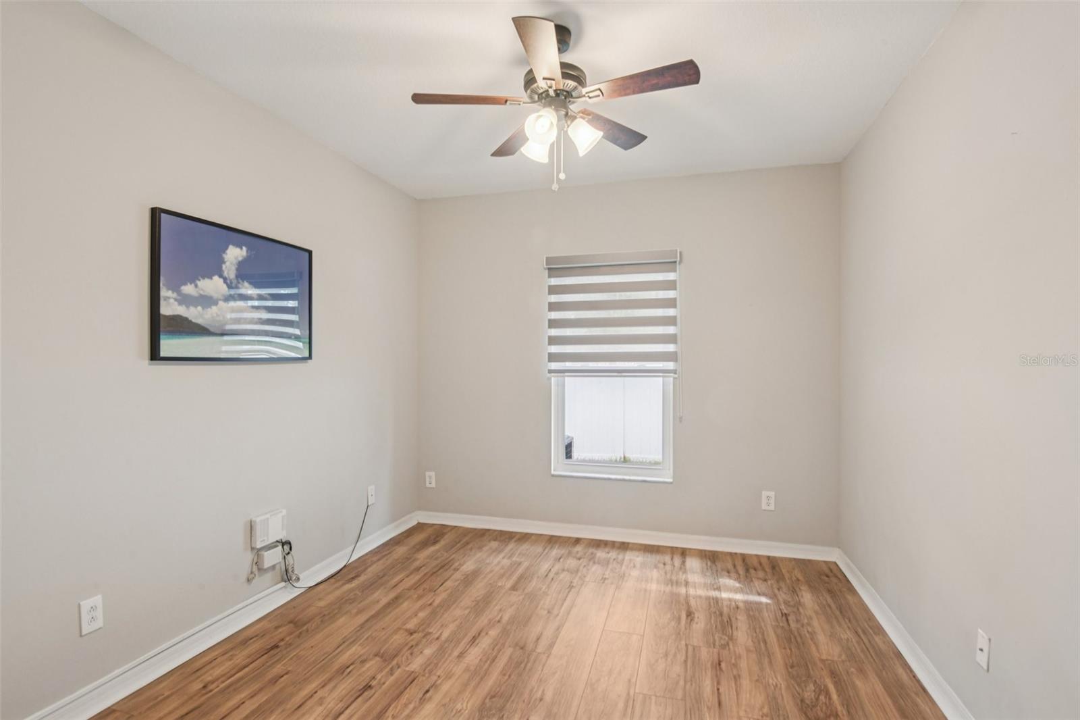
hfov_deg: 93.3
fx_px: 510
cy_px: 360
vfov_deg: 70.4
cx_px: 540
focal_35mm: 17
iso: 400
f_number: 9
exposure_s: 1/13
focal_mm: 17
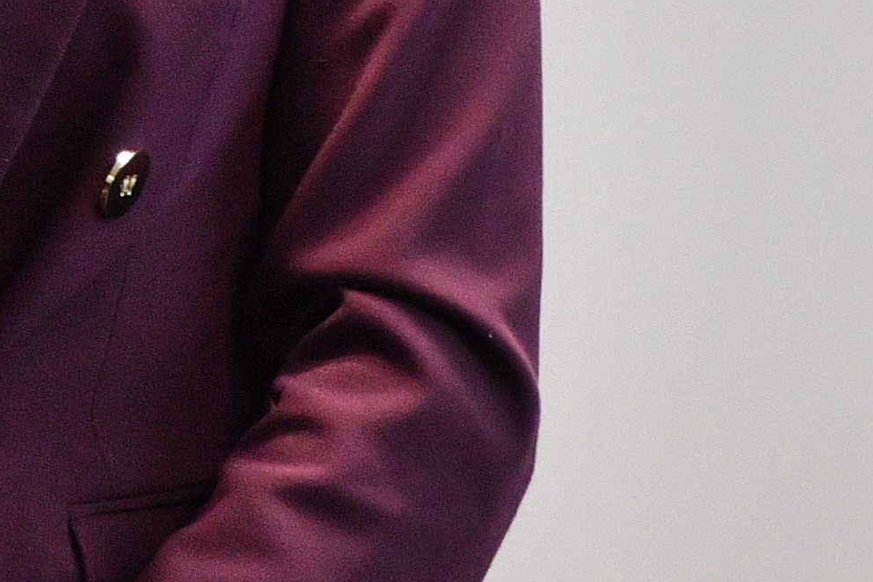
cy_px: -467
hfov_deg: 3.0
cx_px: -116
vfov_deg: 2.0
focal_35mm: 679
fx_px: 16464
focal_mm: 80
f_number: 4
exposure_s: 1/200
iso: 1600
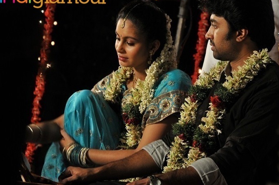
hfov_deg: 9.0
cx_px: 171
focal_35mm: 230
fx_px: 1777
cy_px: 117
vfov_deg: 6.0
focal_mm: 105
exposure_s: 1/60
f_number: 5.6
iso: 640
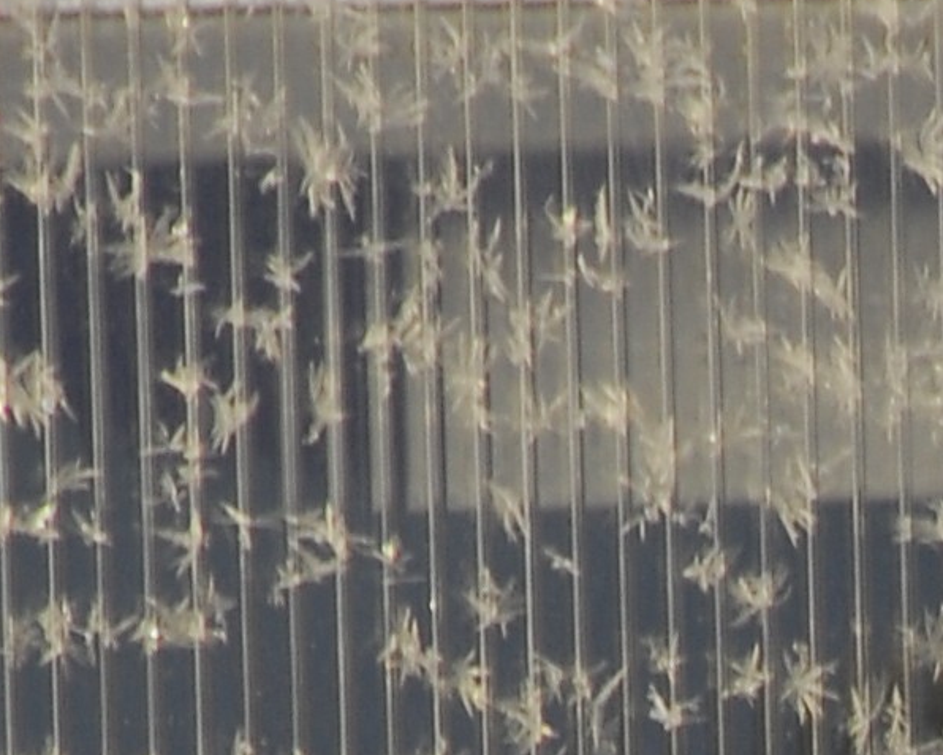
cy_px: 1673
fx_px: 51110
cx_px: 2035
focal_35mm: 1831
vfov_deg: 0.8
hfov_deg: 1.1
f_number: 9
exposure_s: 1/100
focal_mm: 200
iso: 200
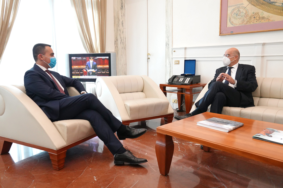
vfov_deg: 53.1
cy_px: 94
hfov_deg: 73.7
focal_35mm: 24
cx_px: 142
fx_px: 189
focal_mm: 24
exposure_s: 1/320
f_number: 4
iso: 3200
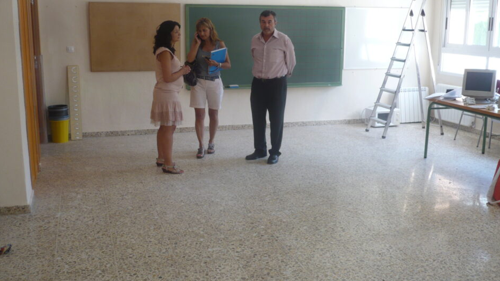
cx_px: 245
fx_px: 517
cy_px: 131
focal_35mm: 39
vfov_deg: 30.4
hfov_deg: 51.6
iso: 100
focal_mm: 5.8
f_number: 2.8
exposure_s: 1/30
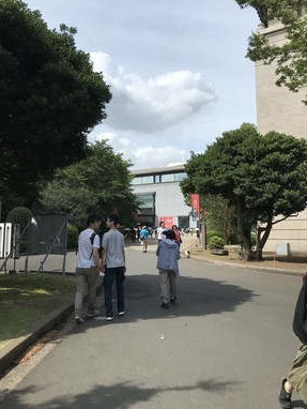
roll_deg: -1.1
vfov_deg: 55.2
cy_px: 184
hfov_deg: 42.9
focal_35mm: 33
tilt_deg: +7.8
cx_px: 140
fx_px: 390
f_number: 1.8
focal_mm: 3.99
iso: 20
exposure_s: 1/2994
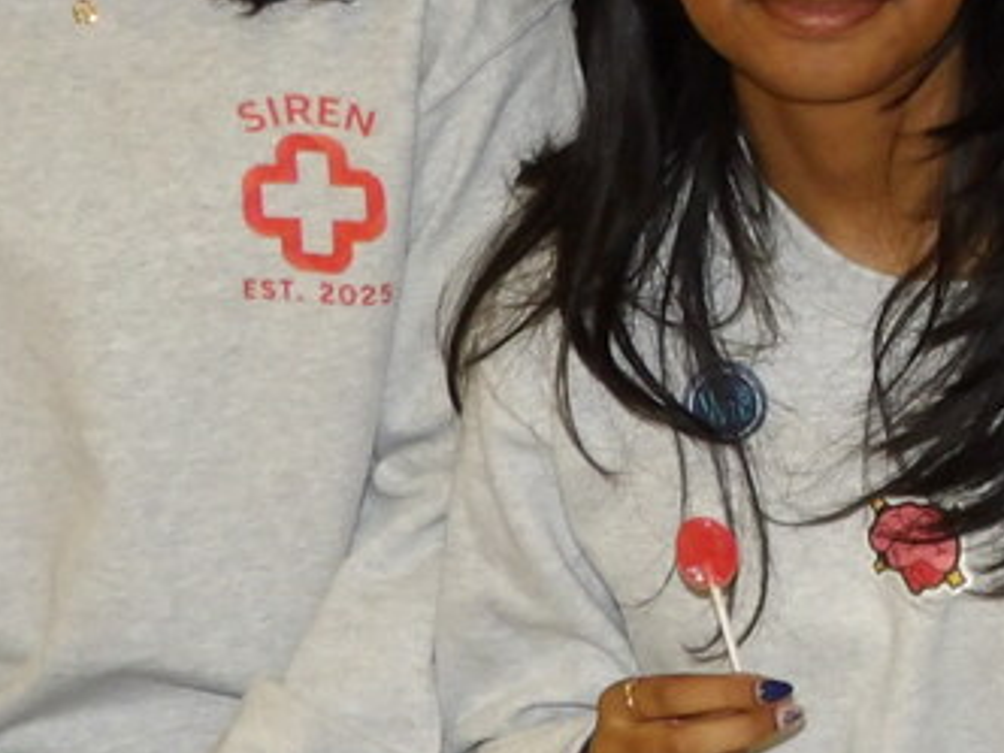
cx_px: 1573
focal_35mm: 159
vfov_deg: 9.2
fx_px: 4612
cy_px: -227
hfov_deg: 11.8
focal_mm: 5.9
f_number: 3.6
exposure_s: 1/33
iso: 200
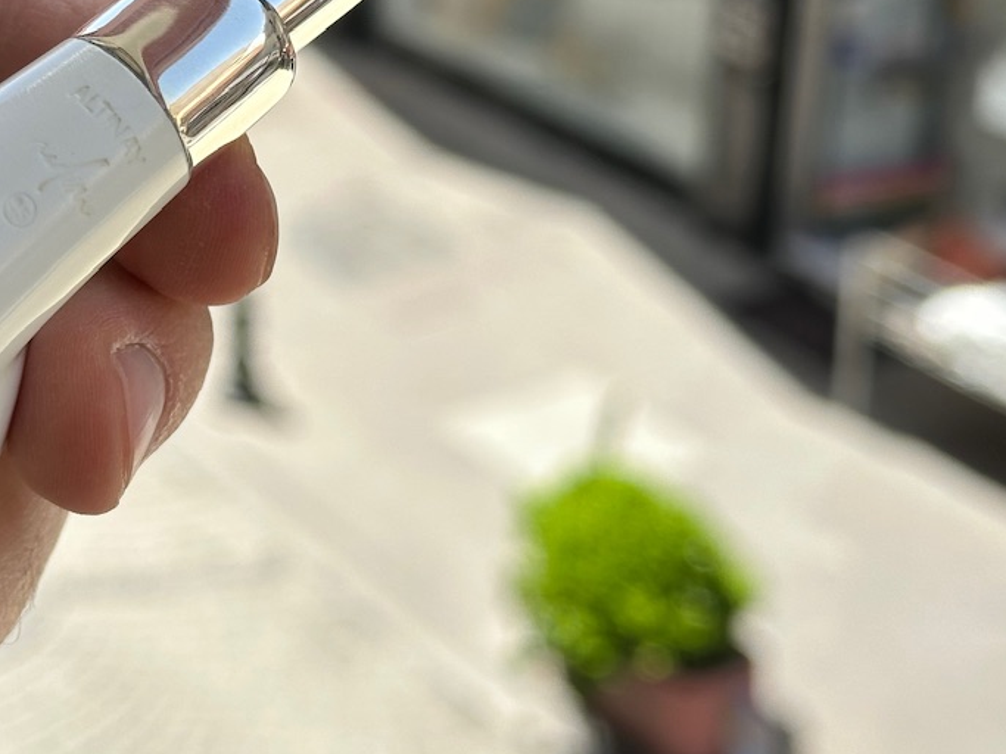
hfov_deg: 21.4
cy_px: 84
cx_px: 163
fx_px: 2615
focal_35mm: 90
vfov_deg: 16.2
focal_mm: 6.86
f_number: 1.78
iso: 64
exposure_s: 1/1475
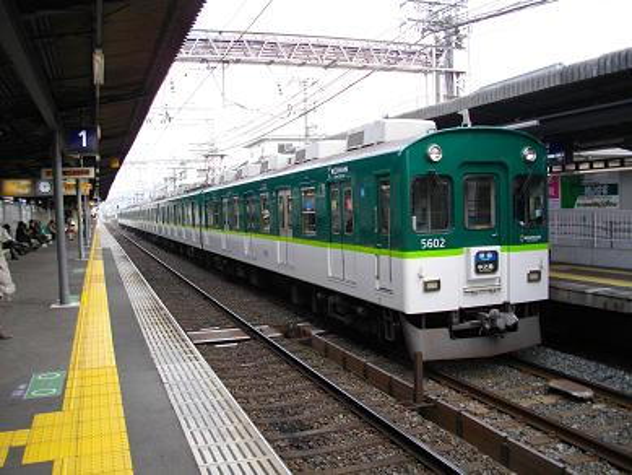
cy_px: 238
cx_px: 316
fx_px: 584
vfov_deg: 44.2
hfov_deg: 56.8
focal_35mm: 32
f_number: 2.9
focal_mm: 5.7
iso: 100
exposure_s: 1/200
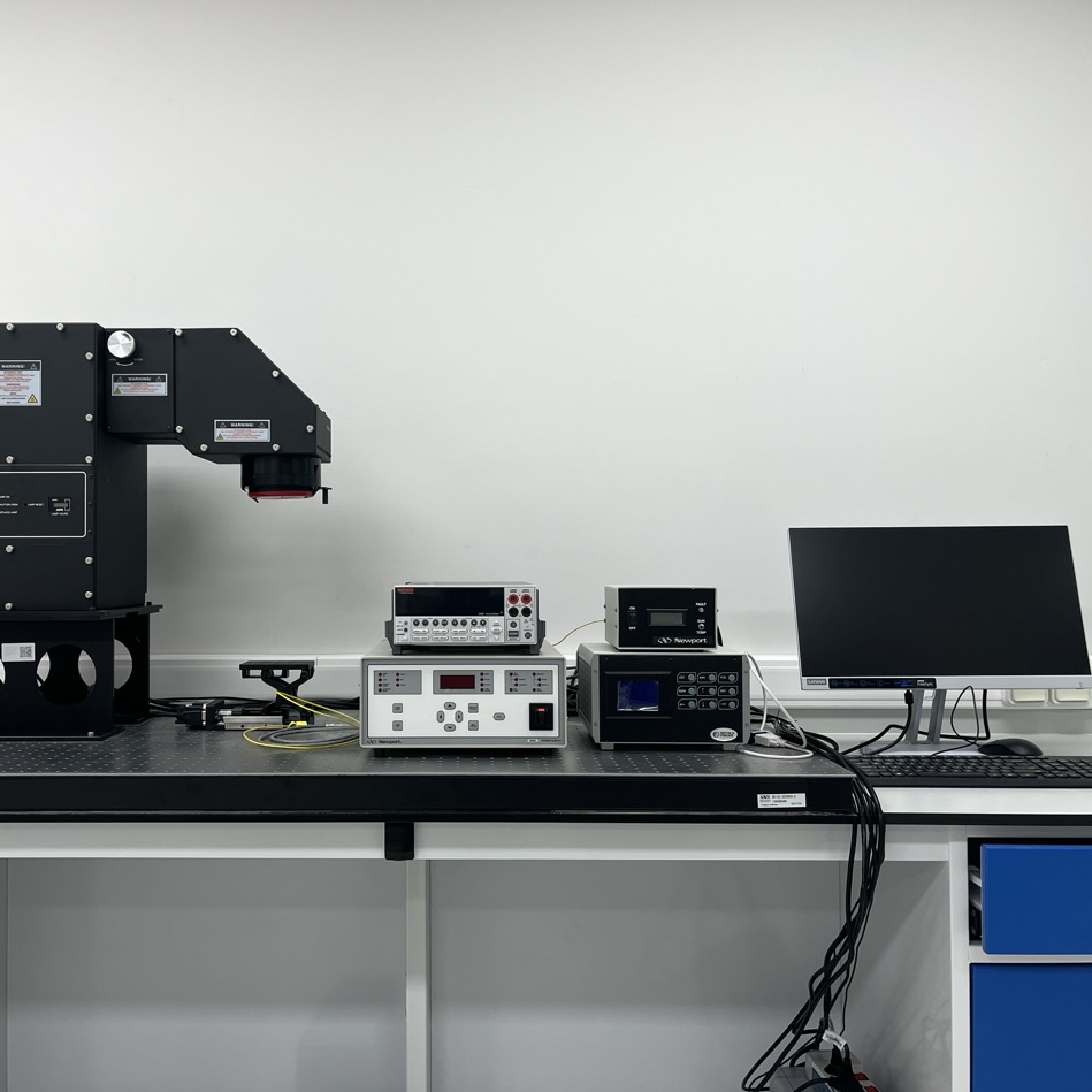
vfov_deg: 52.5
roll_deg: -0.1
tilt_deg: +0.8
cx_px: 456
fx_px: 1106
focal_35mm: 31
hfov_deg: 52.3
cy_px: 545
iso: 50
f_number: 1.6
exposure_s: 1/100
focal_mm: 5.1
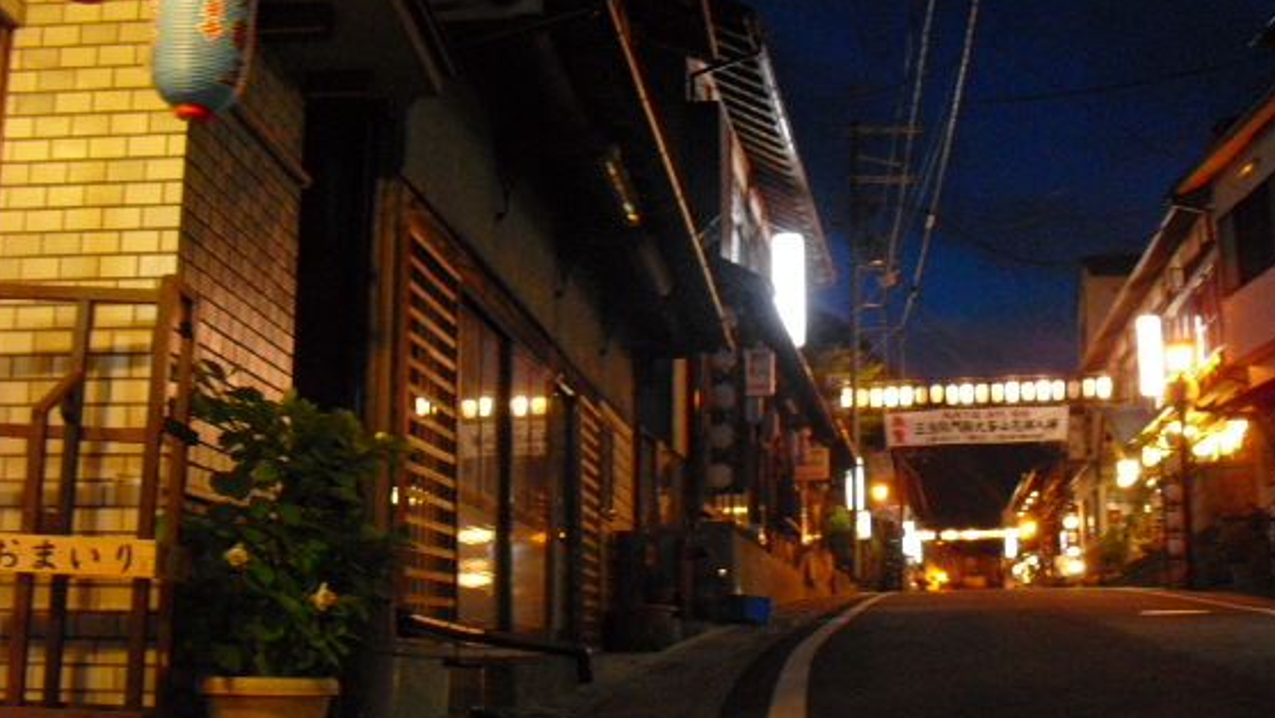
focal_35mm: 45
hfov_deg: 45.4
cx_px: 704
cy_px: 377
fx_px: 1522
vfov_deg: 26.5
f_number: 3.1
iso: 800
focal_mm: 6.3
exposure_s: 1/8
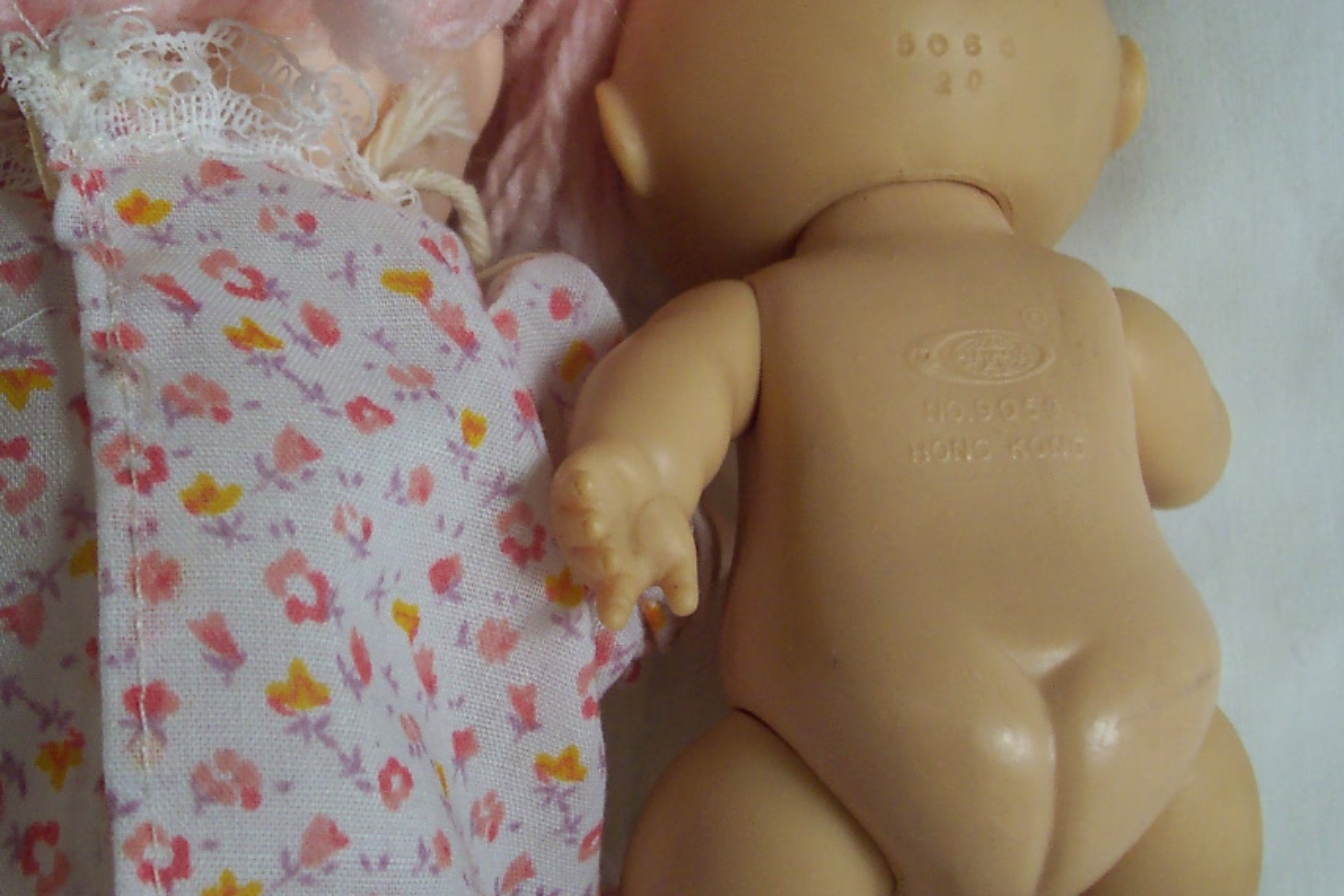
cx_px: 443
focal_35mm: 54
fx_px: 2016
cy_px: 307
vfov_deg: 24.9
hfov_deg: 36.5
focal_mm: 5.6
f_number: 2.8
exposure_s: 1/90
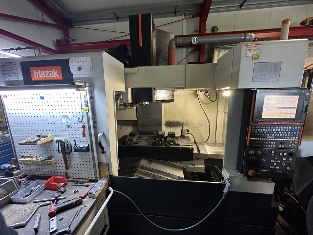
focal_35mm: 14
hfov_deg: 102.1
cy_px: 118
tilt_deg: -8.8
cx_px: 156
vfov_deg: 85.7
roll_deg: +1.7
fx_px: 127
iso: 250
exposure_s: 1/50
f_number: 2.2
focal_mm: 2.22
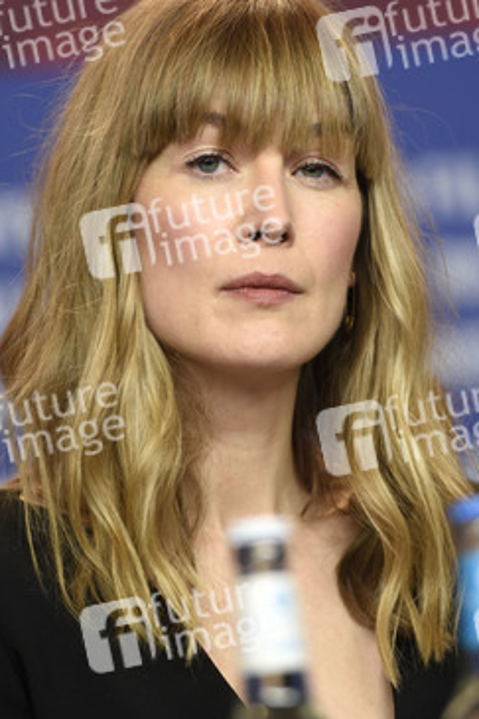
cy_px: 331
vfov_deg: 6.3
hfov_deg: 4.2
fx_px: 6572
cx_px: 239
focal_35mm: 329
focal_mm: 200
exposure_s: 1/320
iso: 640
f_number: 2.8
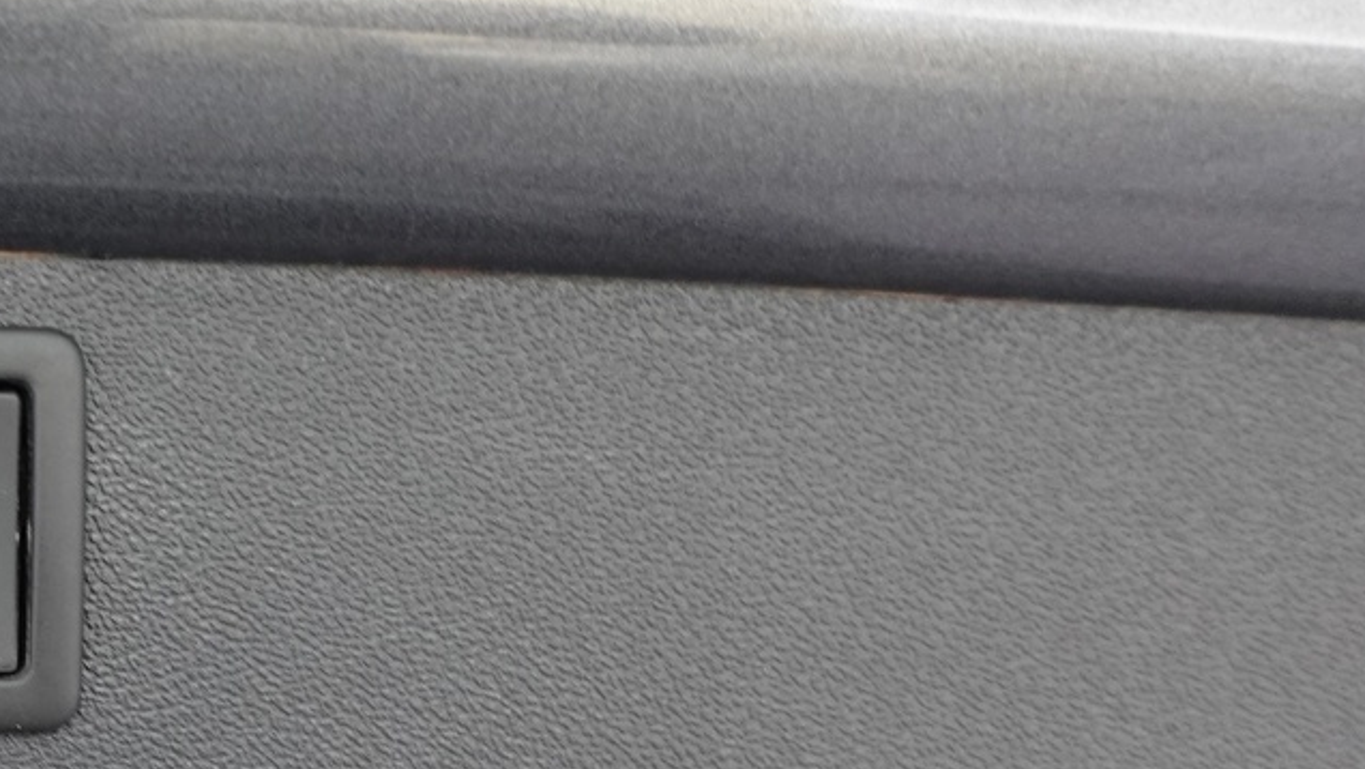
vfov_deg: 18.8
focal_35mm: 64
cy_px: 440
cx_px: -195
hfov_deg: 29.1
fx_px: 2317
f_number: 1.8
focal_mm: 9.4
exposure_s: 1/30
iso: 500
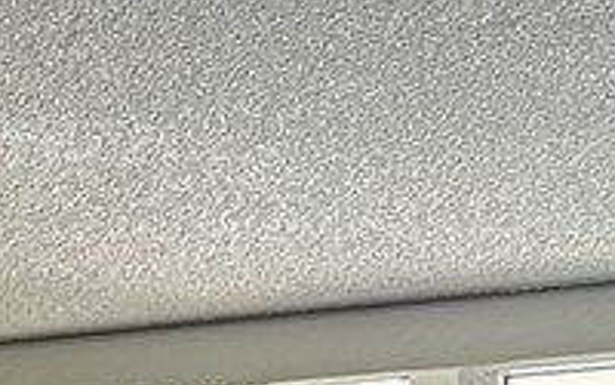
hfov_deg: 9.9
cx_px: -347
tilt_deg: -5.2
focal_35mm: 204
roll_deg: -0.7
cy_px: 1309
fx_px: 3419
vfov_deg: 5.8
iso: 125
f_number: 1.78
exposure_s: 1/120
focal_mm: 6.86
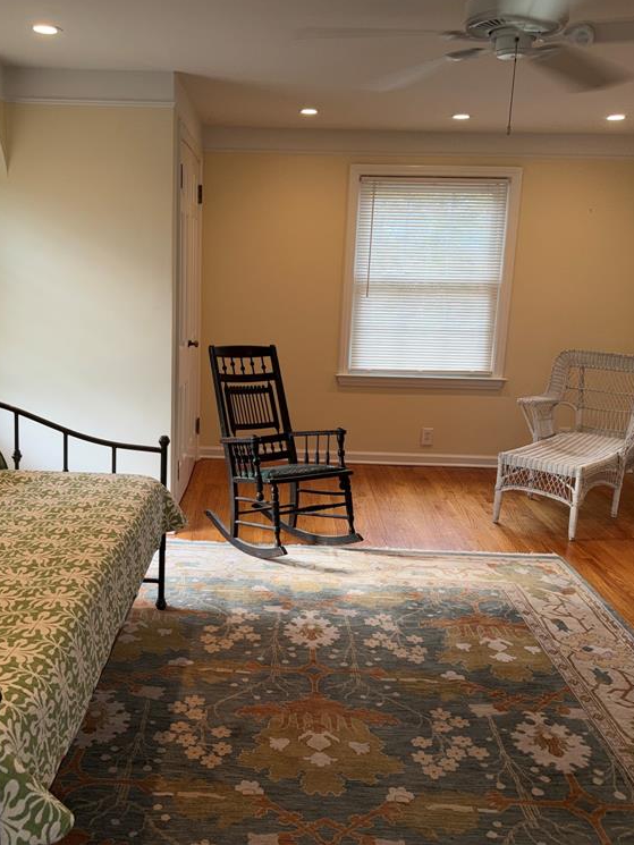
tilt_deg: -11.2
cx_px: 243
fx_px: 806
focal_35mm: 33
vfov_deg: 55.3
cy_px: 411
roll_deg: -0.9
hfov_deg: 42.7
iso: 50
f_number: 1.78
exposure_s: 1/51
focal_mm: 6.76
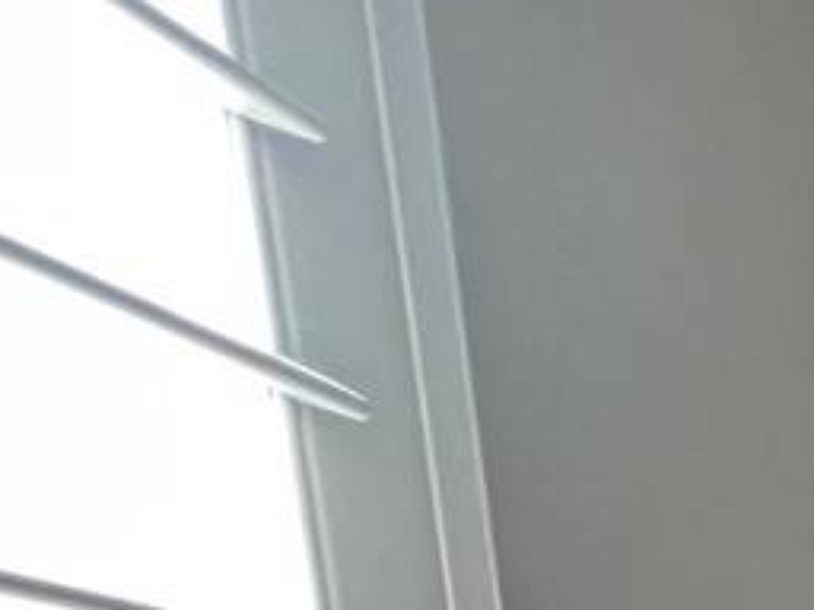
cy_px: 1169
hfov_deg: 20.7
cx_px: 1549
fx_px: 1223
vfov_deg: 19.1
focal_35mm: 52
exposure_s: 1/99
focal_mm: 1.57
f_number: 1.8
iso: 125
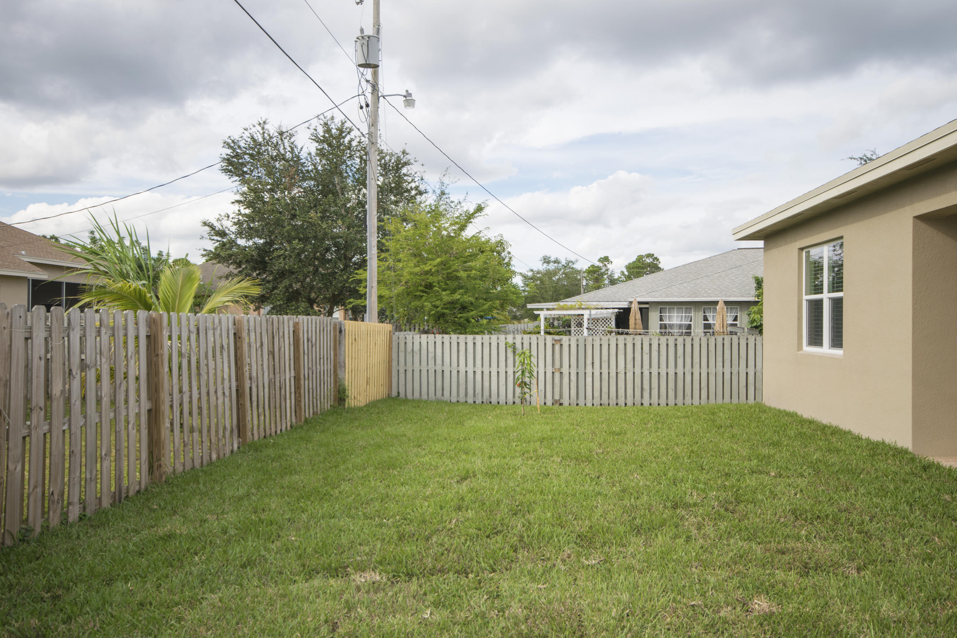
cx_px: 478
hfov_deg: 61.9
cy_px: 319
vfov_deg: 43.6
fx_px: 797
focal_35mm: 30
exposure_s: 1/200
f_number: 7.1
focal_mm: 20
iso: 100
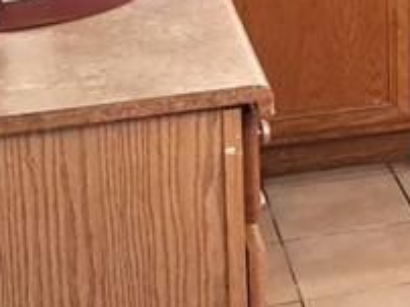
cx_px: 690
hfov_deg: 13.7
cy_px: -171
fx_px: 1562
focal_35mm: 132
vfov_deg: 10.8
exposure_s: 1/60
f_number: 1.8
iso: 250
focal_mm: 3.98
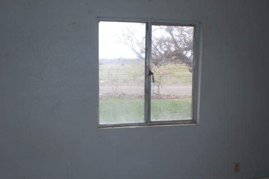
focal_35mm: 42
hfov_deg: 46.4
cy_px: 101
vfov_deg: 31.8
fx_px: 314
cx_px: 139
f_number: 3.1
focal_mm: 6.3
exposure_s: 1/160
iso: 50
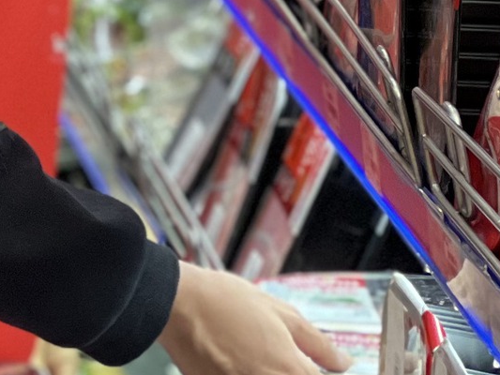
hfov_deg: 5.3
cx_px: -213
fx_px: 5346
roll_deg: +0.1
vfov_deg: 4.0
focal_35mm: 370
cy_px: -226
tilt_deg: -7.8
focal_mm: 9
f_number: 2.8
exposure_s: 1/50
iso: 125
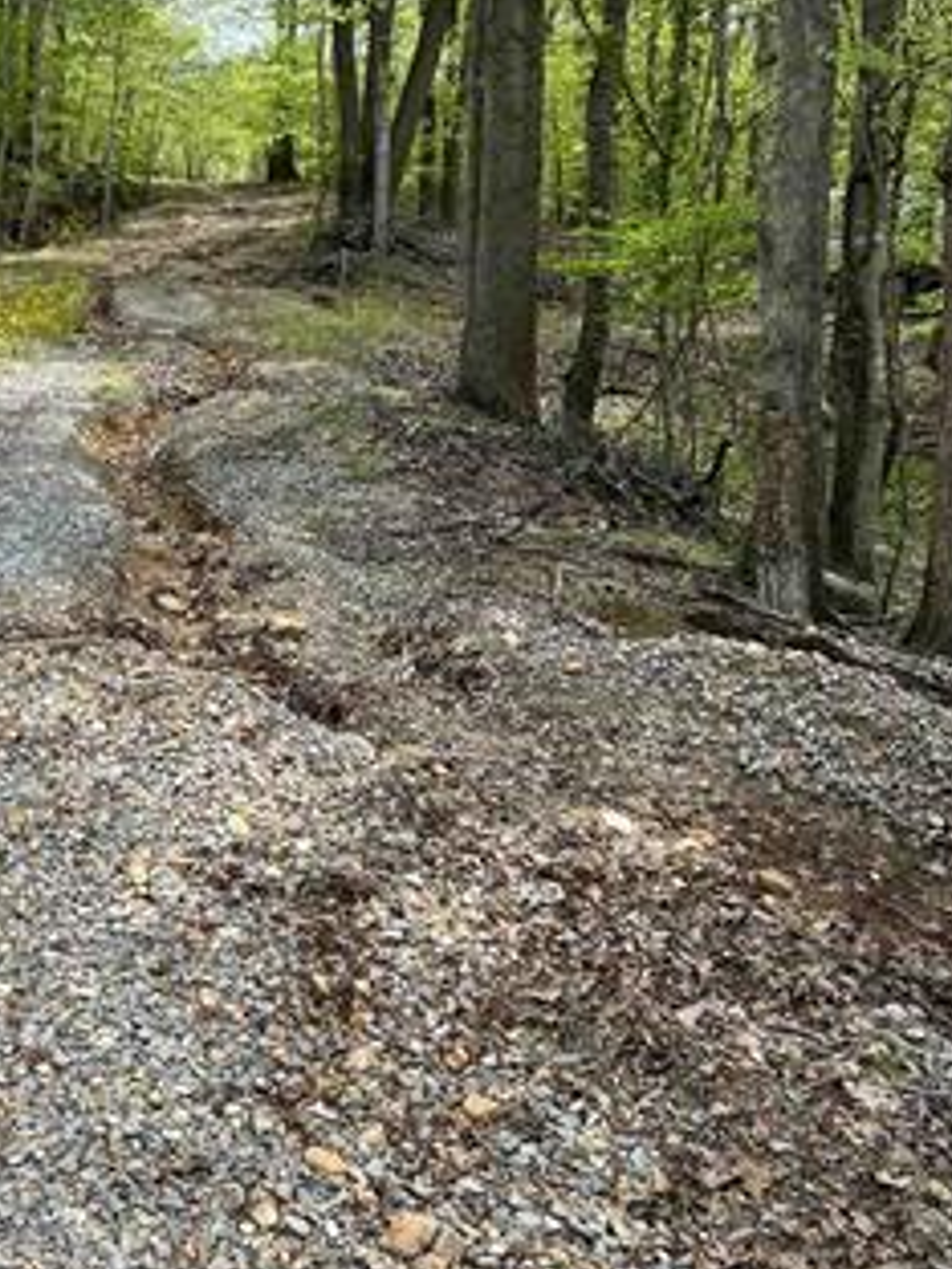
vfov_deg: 46.4
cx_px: 252
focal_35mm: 40
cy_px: 480
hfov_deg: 35.3
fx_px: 1467
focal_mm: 5.7
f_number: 1.5
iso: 50
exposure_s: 1/1196
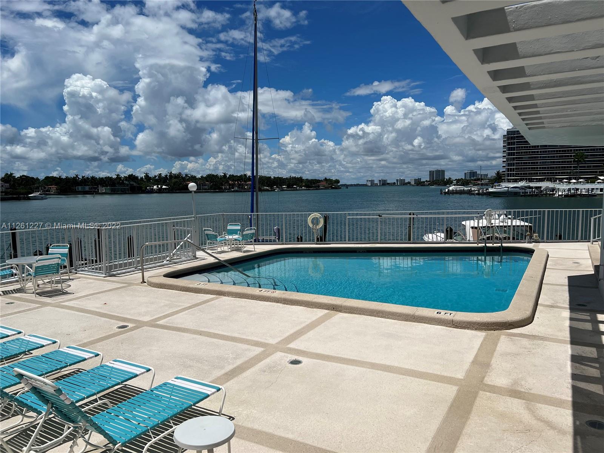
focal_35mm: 26
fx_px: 454
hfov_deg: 67.3
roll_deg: +0.8
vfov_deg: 53.1
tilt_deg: -6.0
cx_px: 302
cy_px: 226
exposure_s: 1/14286
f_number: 1.5
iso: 50
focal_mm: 5.7
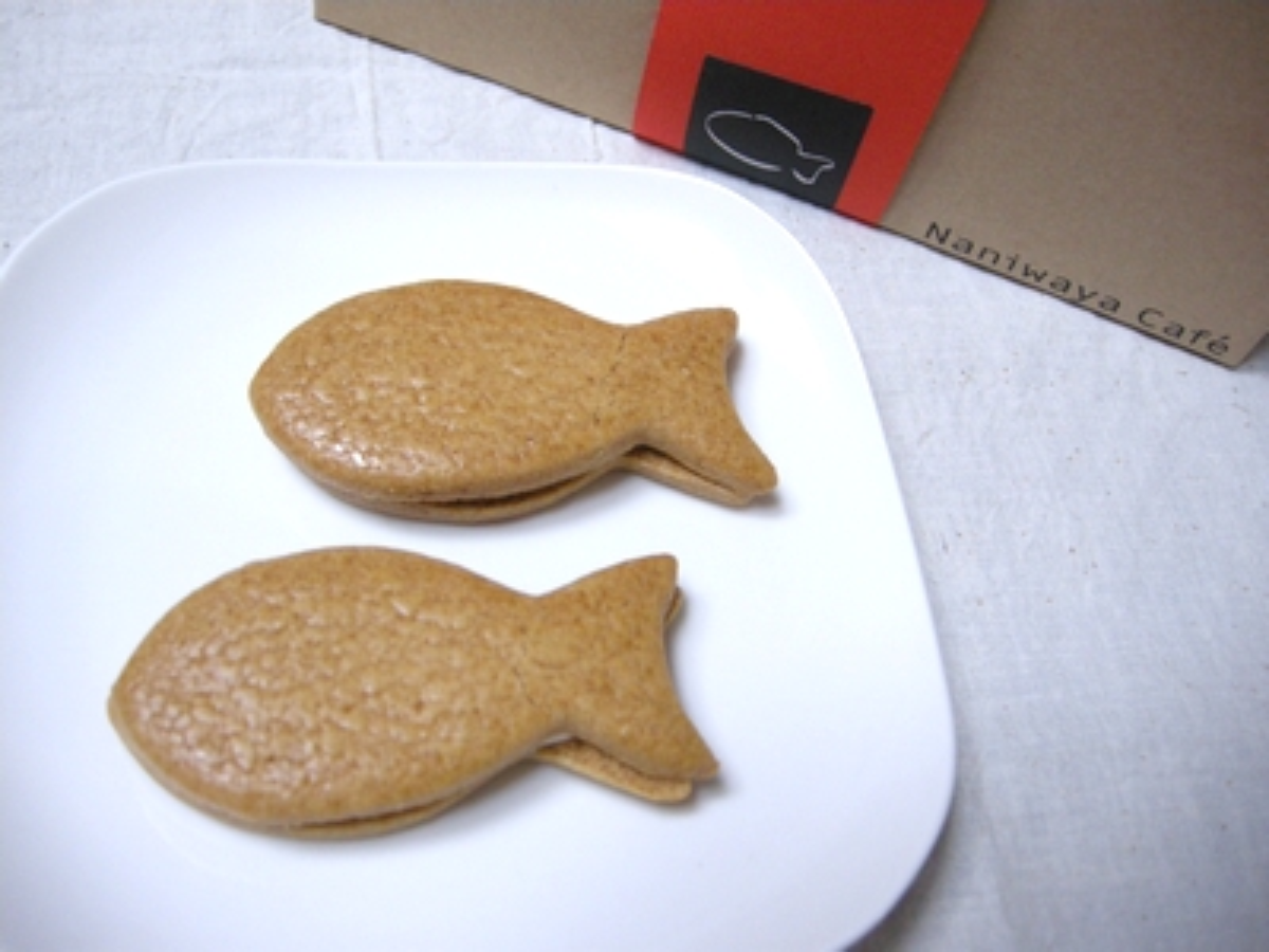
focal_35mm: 35
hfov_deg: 52.6
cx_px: 634
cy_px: 476
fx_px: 1283
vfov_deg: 40.7
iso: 400
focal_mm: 7.5
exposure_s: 1/33.1
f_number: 2.7
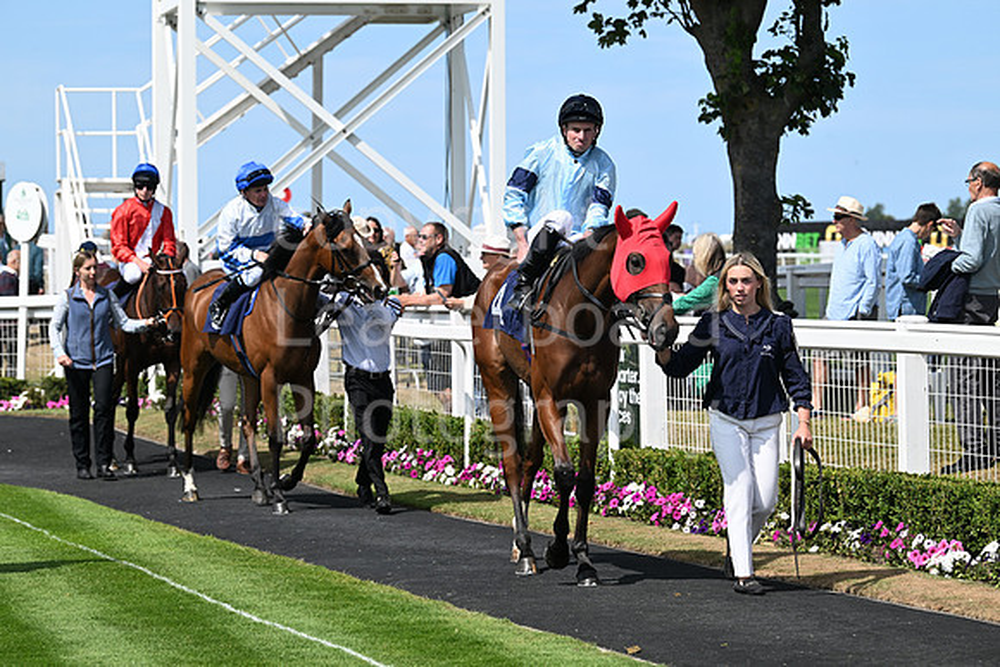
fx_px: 3473
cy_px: 334
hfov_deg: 16.4
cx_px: 500
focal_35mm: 125
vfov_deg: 11.0
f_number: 5.6
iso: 400
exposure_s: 1/2500
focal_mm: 125
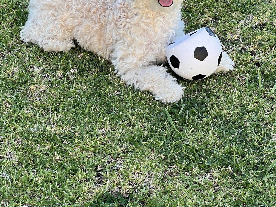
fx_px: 957
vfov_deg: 12.3
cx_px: 136
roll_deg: -4.1
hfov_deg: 16.4
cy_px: 50
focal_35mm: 120
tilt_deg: -27.7
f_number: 2.8
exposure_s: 1/99
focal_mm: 9
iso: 64
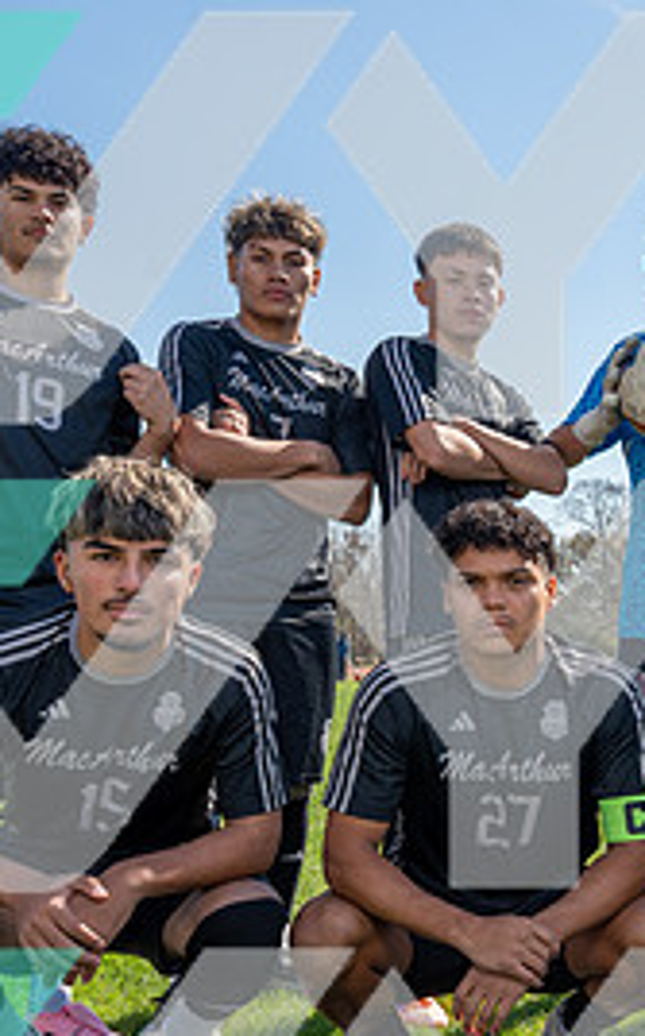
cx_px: 676
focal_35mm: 53
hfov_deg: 23.2
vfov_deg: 37.8
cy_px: 686
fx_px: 1494
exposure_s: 1/200
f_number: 8
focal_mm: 24
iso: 100
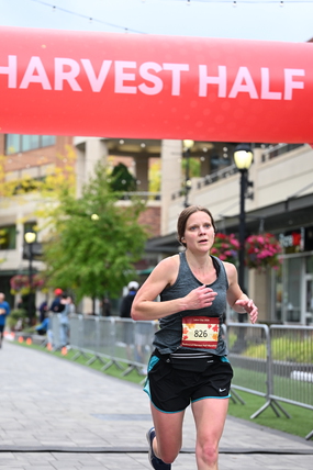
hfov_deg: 15.2
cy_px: 291
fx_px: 1175
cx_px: 140
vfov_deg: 22.6
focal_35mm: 90
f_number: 2.8
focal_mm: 70
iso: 640
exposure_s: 1/2000
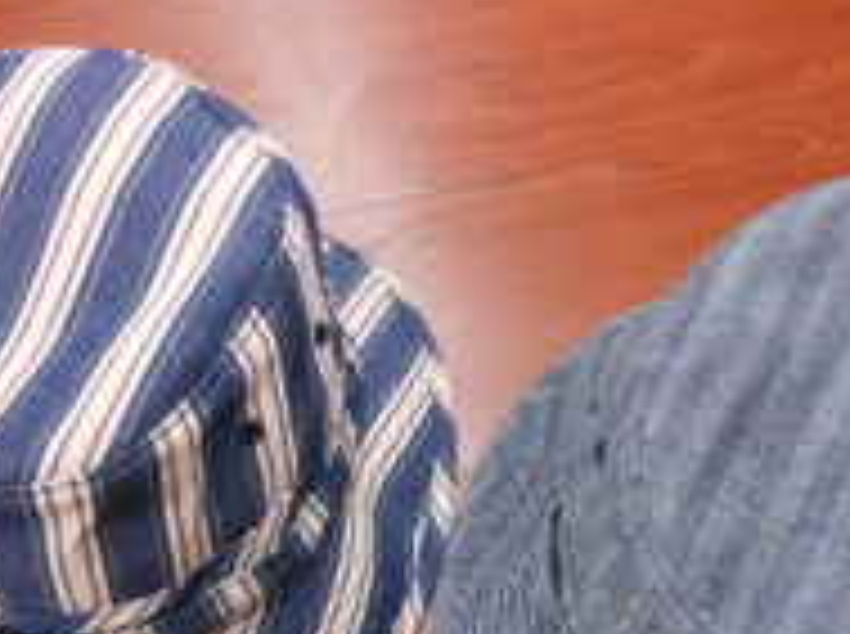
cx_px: 468
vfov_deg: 27.2
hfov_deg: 36.9
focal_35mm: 52
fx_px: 1274
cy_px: 533
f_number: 3.7
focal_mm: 5
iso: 400
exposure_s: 1/30
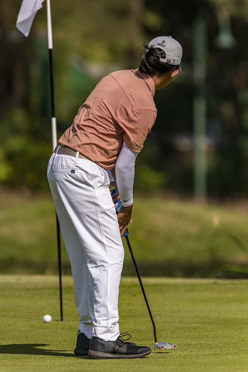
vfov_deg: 3.2
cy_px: 186
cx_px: 124
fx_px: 6716
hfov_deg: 2.1
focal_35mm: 650
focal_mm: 650
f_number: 8
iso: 450
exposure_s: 1/2000
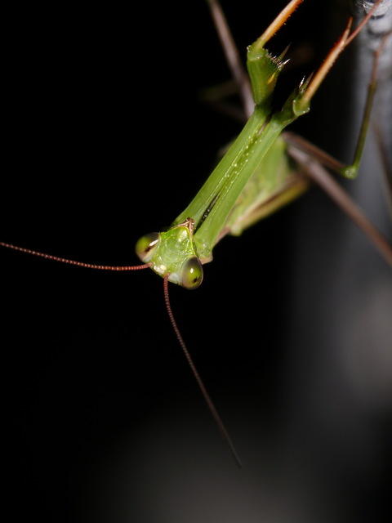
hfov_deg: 3.5
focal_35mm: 420
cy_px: 262
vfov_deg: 4.7
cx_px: 196
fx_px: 6342
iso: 100
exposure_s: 1/640
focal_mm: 88.8
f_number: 11
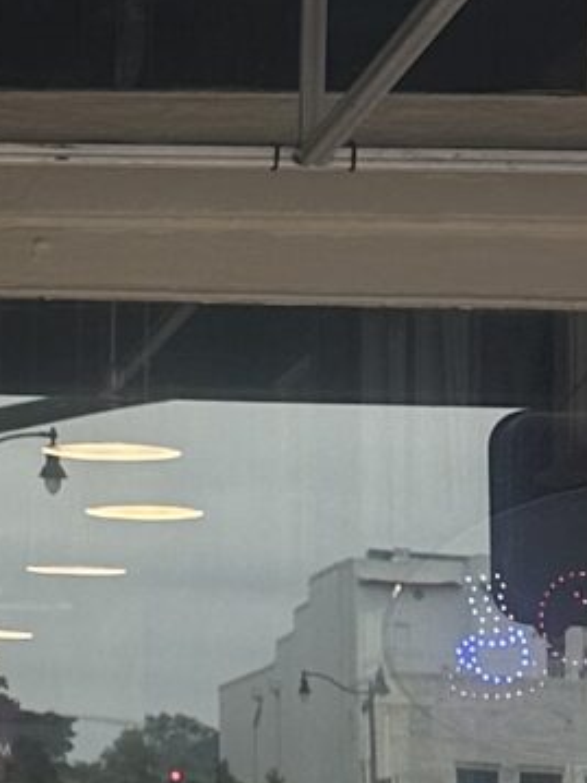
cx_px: -958
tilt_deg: +7.6
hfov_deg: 7.9
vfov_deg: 11.6
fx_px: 3869
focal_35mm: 171
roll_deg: -3.0
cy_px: 406
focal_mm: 6.86
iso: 80
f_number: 1.78
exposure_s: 1/462
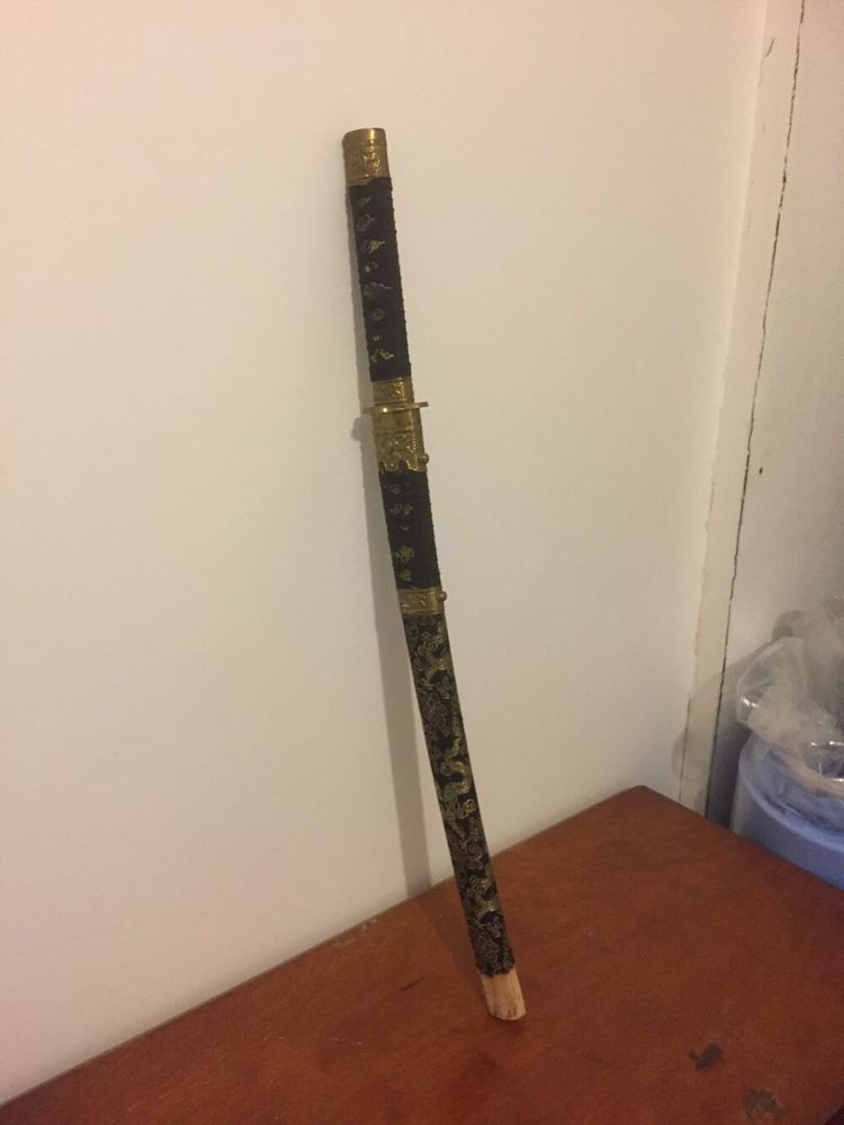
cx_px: 422
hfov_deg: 48.2
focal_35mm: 29
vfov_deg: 61.7
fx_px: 943
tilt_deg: -14.3
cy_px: 562
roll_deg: -0.4
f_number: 2.2
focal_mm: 4.15
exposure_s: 1/20
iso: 250
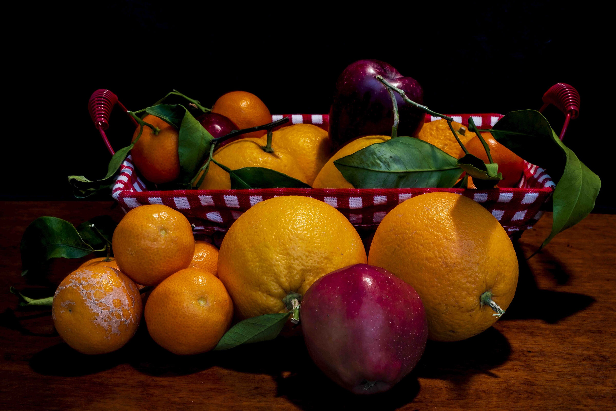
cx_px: 308
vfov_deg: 18.2
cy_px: 206
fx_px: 1283
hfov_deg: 27.0
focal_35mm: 75
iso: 100
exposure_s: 13
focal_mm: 75
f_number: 20
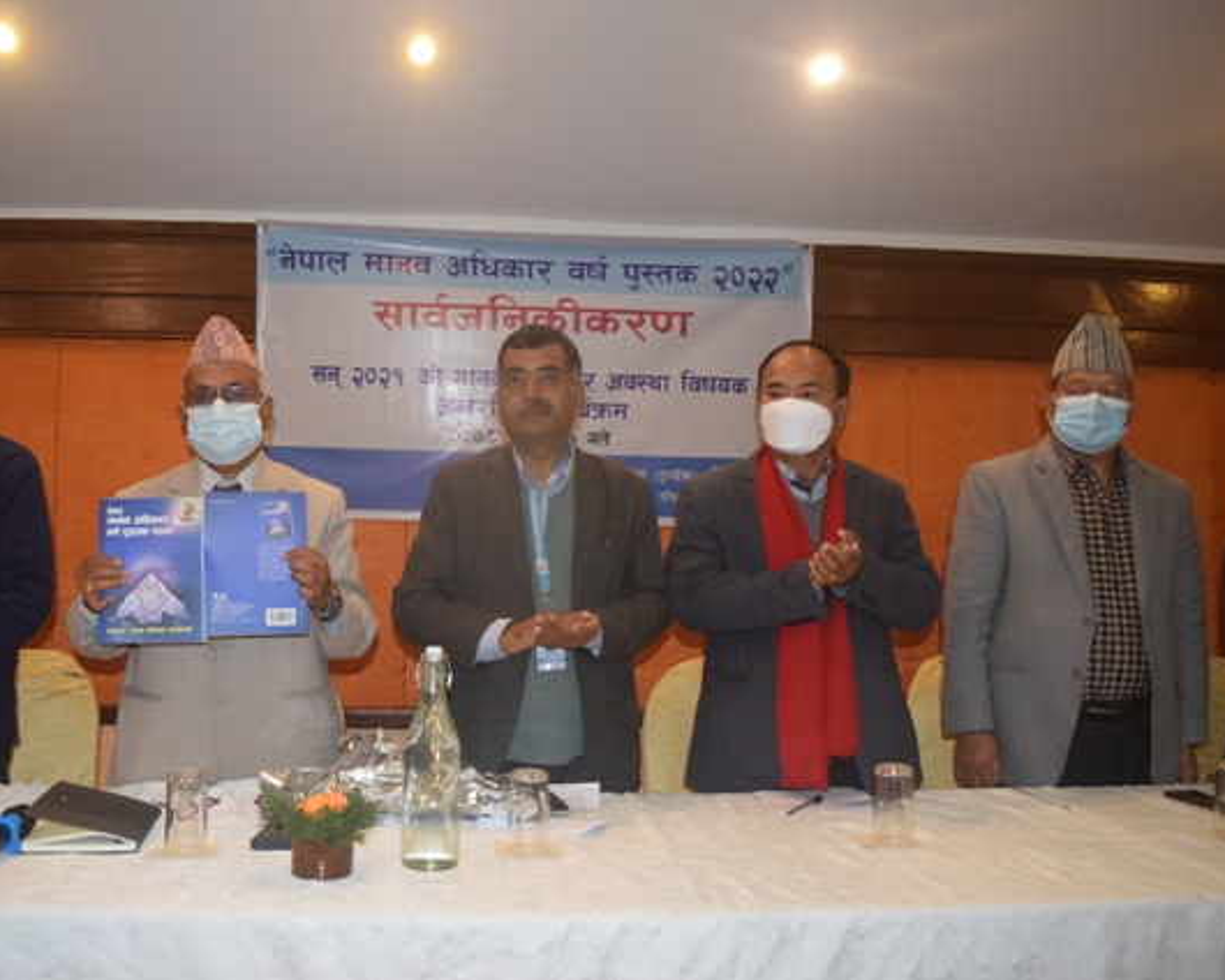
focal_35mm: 34
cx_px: 513
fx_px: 1233
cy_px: 491
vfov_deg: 43.4
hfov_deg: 52.6
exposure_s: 1/60
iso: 1100
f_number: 3.5
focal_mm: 20
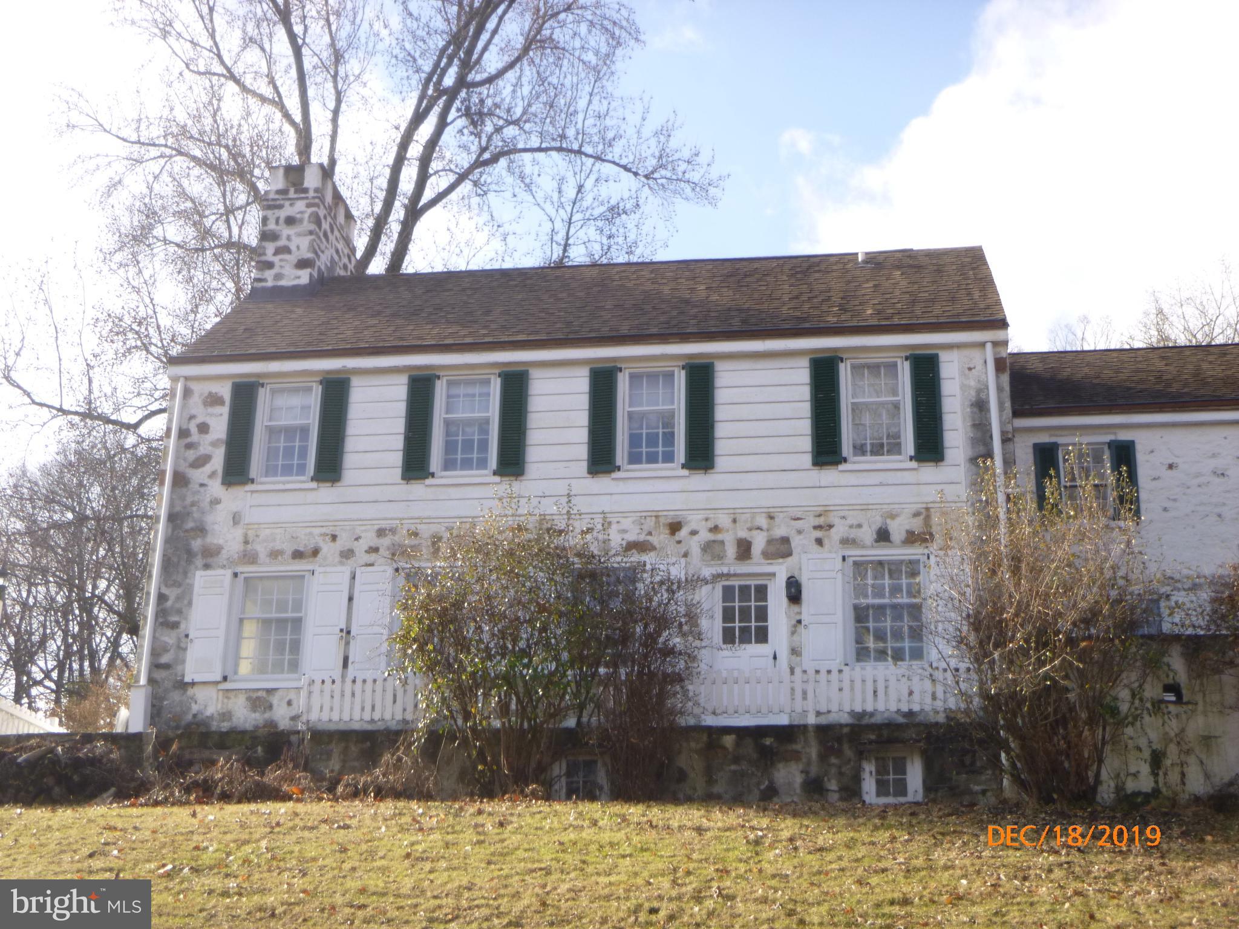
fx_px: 1790
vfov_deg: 29.1
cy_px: 464
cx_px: 620
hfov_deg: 38.2
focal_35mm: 50
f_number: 4.9
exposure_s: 1/125
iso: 100
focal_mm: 9
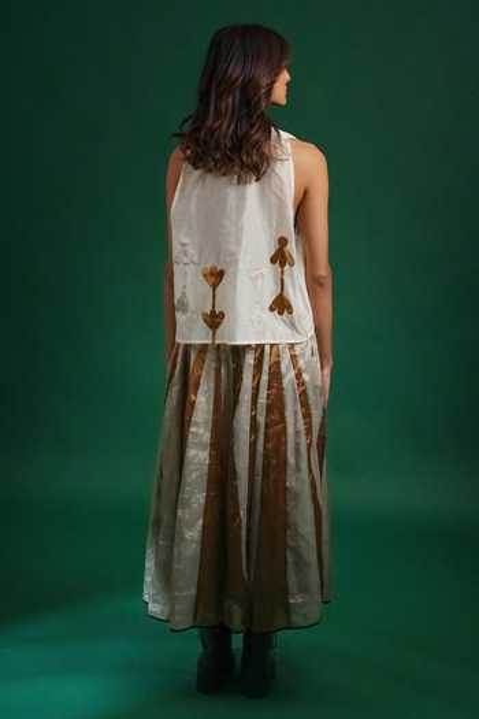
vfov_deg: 40.0
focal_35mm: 50
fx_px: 988
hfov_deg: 27.3
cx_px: 240
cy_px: 360
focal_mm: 49.5
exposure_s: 1/640
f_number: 2.8
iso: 2000
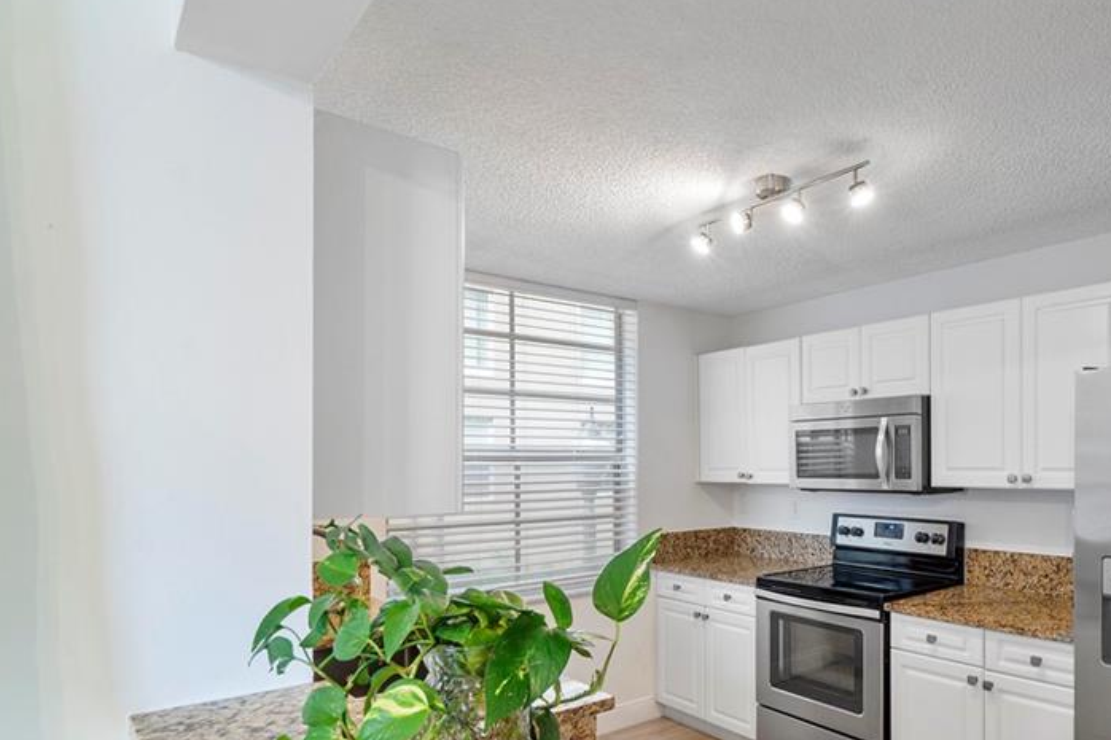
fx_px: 679
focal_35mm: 22
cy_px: 471
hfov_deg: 75.1
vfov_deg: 56.4
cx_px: 775
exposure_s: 1/1.25
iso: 100
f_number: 11
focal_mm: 10
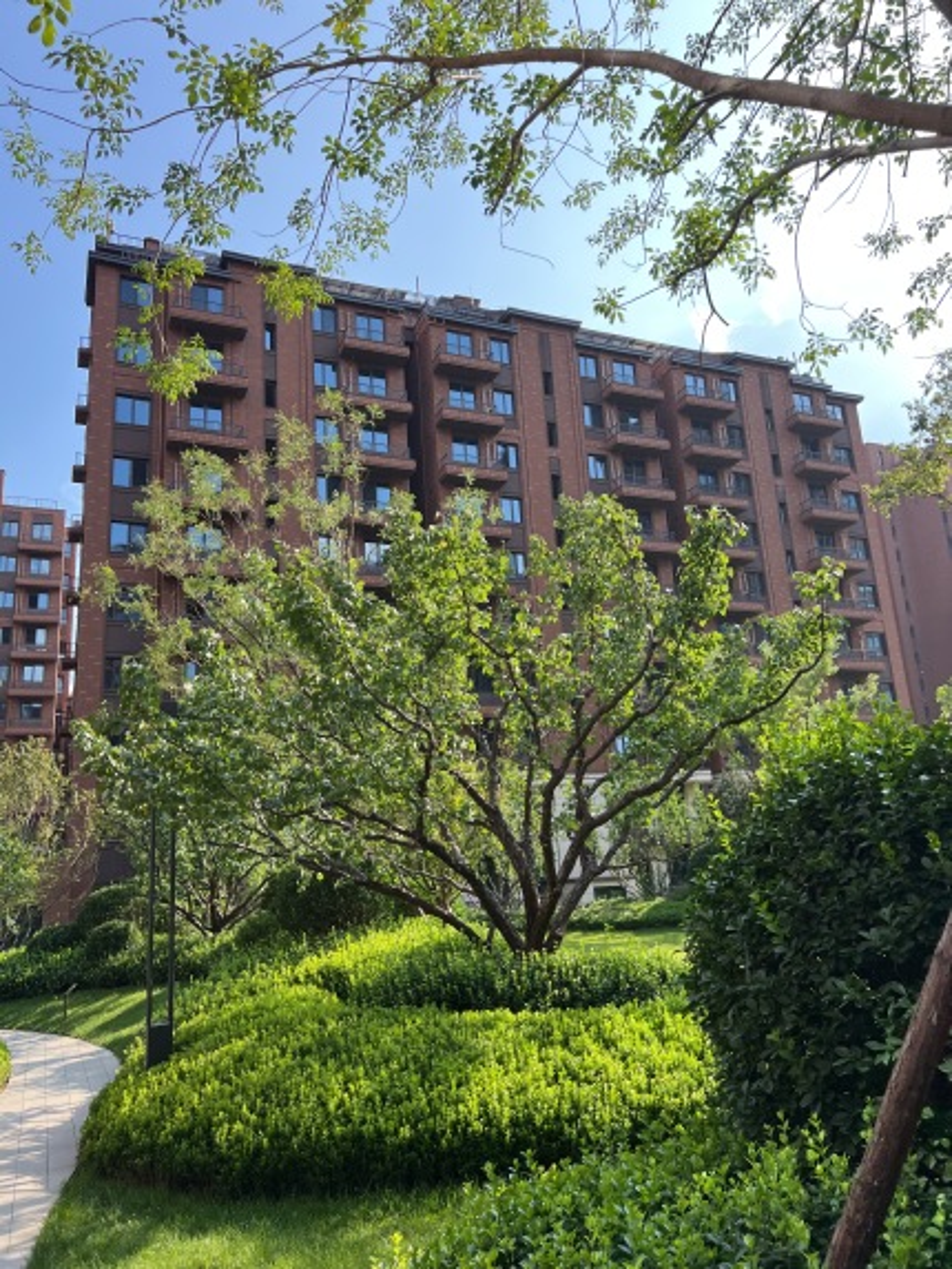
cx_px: 476
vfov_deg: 67.3
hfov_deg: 53.1
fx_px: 953
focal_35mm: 26
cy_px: 634
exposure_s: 1/887
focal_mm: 5.7
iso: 50
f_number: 1.5
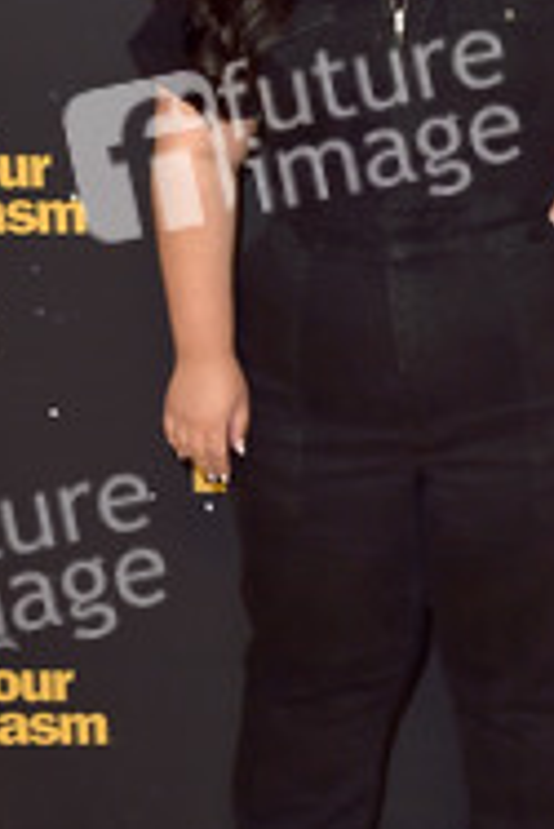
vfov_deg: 19.1
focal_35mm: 107
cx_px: 423
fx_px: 2465
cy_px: 359
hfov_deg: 12.8
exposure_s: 1/250
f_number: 7.1
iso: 320
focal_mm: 50
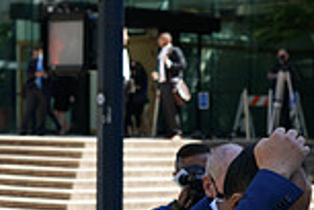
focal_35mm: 190
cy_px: 293
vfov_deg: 7.1
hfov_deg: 10.6
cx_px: 408
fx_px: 1657
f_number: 4
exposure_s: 1/500
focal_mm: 50
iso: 200
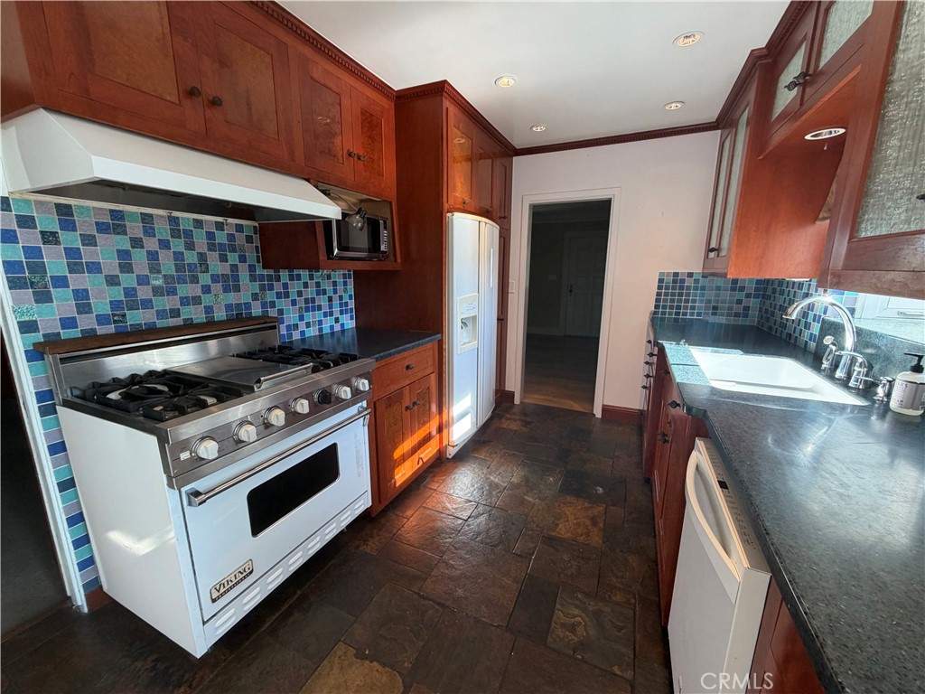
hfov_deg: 102.1
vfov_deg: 85.7
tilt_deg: -12.2
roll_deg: -0.1
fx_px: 374
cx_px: 462
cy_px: 347
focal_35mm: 14
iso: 160
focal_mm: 2.22
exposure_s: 1/121
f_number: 2.2
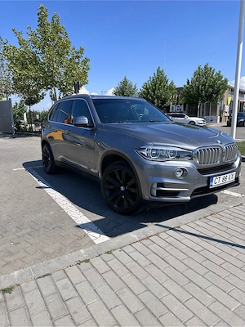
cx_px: 122
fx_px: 226
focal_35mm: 24
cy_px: 164
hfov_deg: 56.8
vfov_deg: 71.6
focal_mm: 6.86
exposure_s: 1/4545
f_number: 1.78
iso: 80
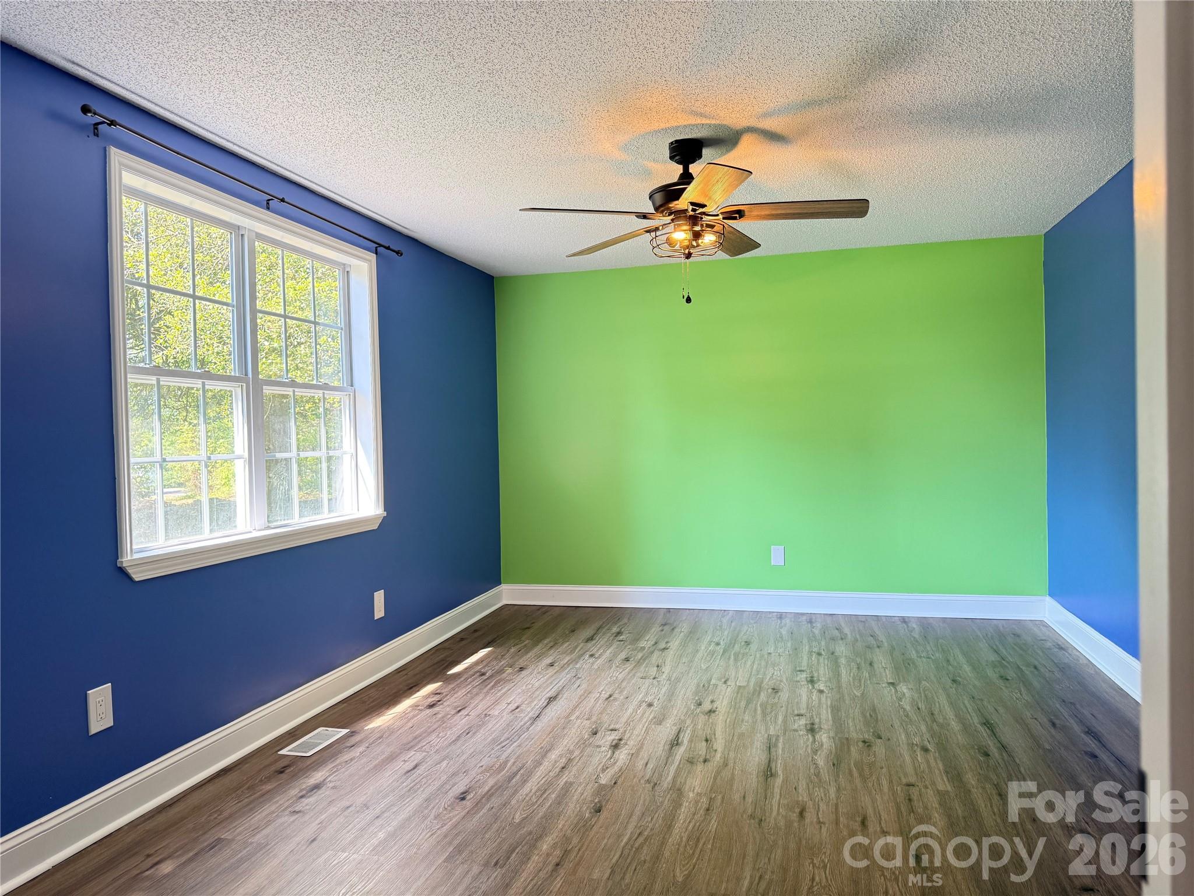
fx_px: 828
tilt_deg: -1.1
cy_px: 448
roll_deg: +1.1
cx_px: 597
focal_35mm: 24
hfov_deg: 71.6
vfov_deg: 56.8
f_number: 1.78
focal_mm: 6.76
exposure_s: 1/133
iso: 200
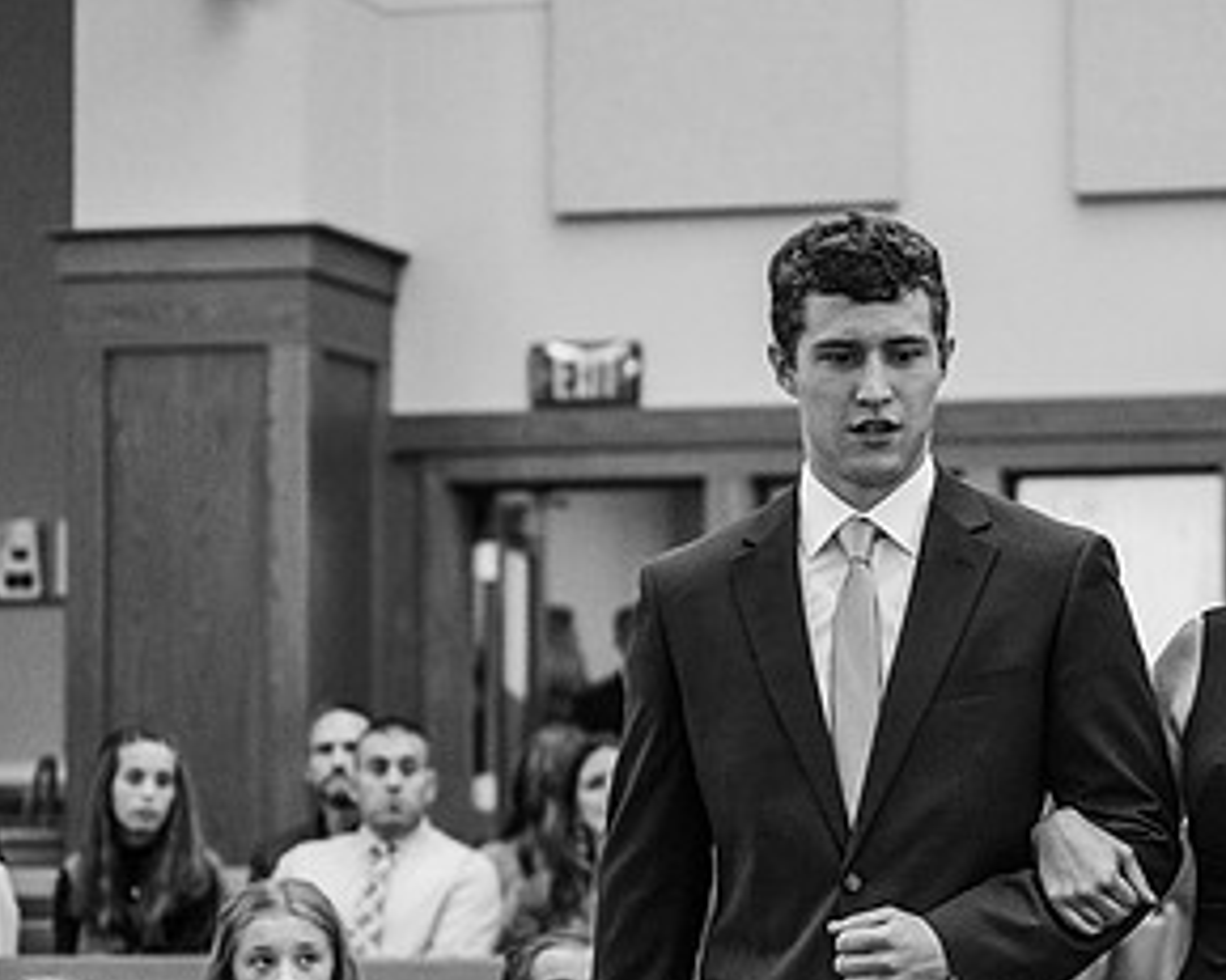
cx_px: 971
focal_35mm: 132
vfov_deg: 11.6
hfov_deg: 14.5
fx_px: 4788
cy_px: 776
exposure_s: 1/250
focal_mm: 70
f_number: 2.8
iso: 2000
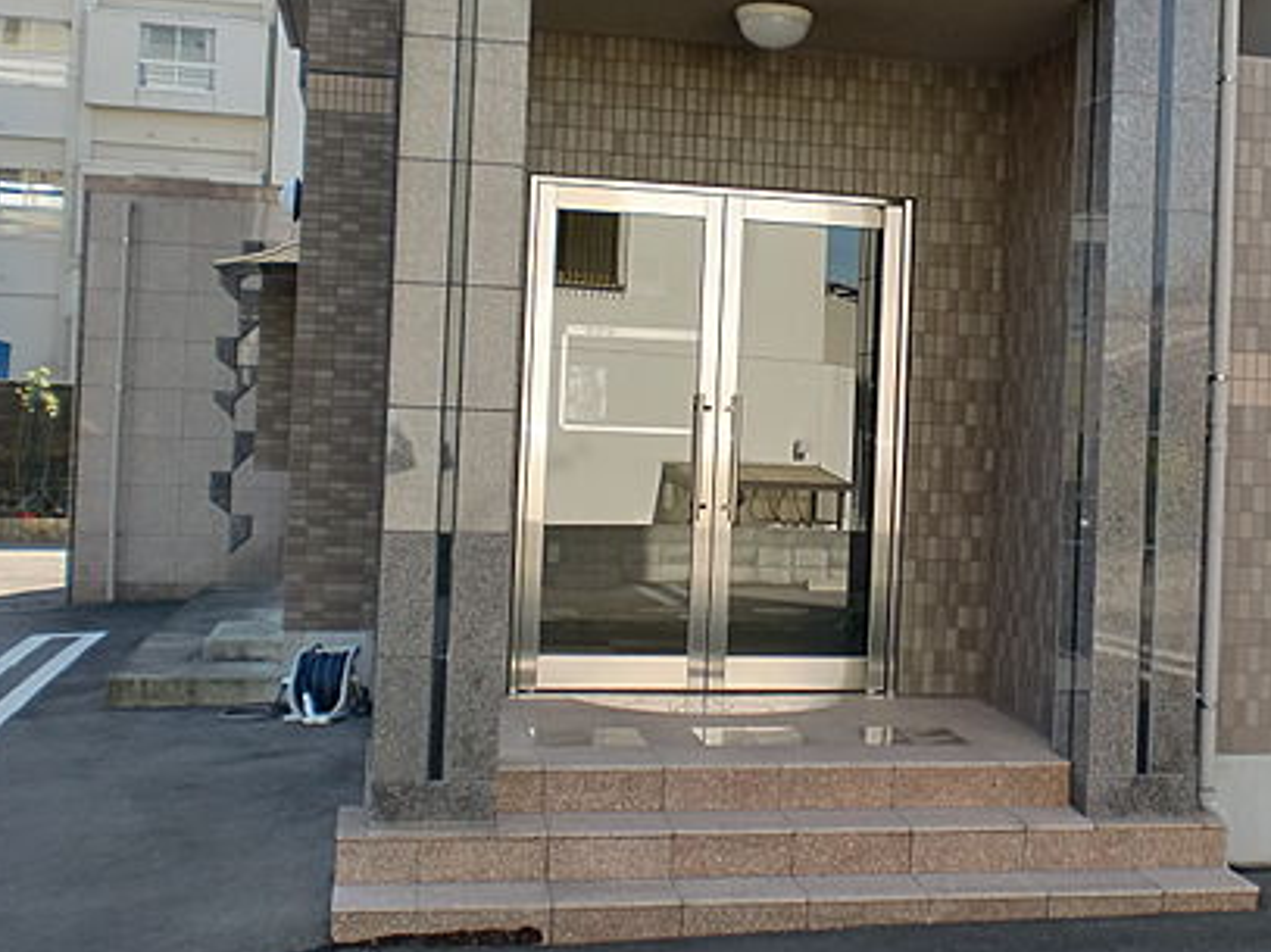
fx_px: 2019
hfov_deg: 34.2
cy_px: 387
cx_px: 959
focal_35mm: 55
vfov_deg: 26.5
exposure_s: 1/400
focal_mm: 6.3
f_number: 3.1
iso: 64
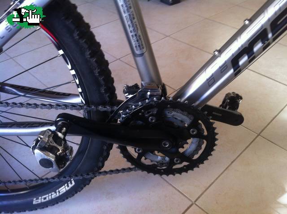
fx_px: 290
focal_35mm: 35
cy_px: 107
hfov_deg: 52.7
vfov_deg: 40.5
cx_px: 144
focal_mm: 3.85
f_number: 2.8
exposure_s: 1/15
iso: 100
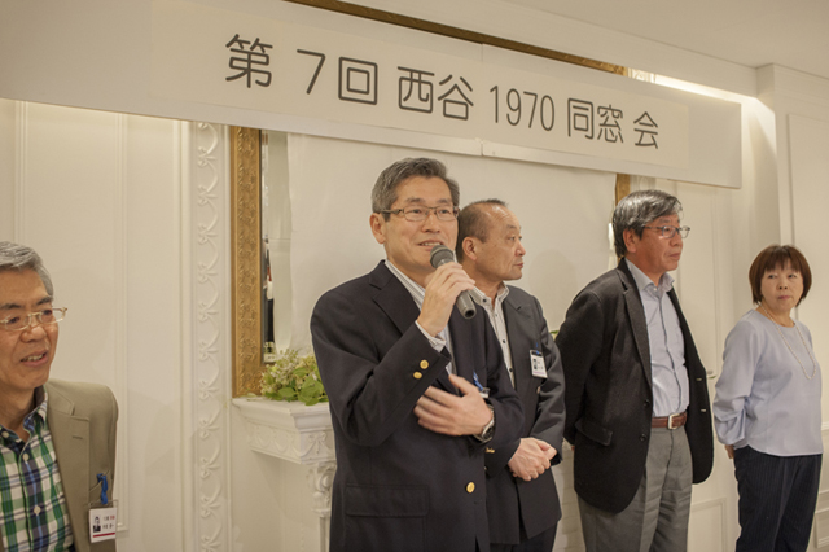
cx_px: 414
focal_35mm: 35
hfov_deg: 54.5
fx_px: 806
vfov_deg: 37.8
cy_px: 276
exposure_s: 1/100
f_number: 5.6
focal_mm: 35
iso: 720
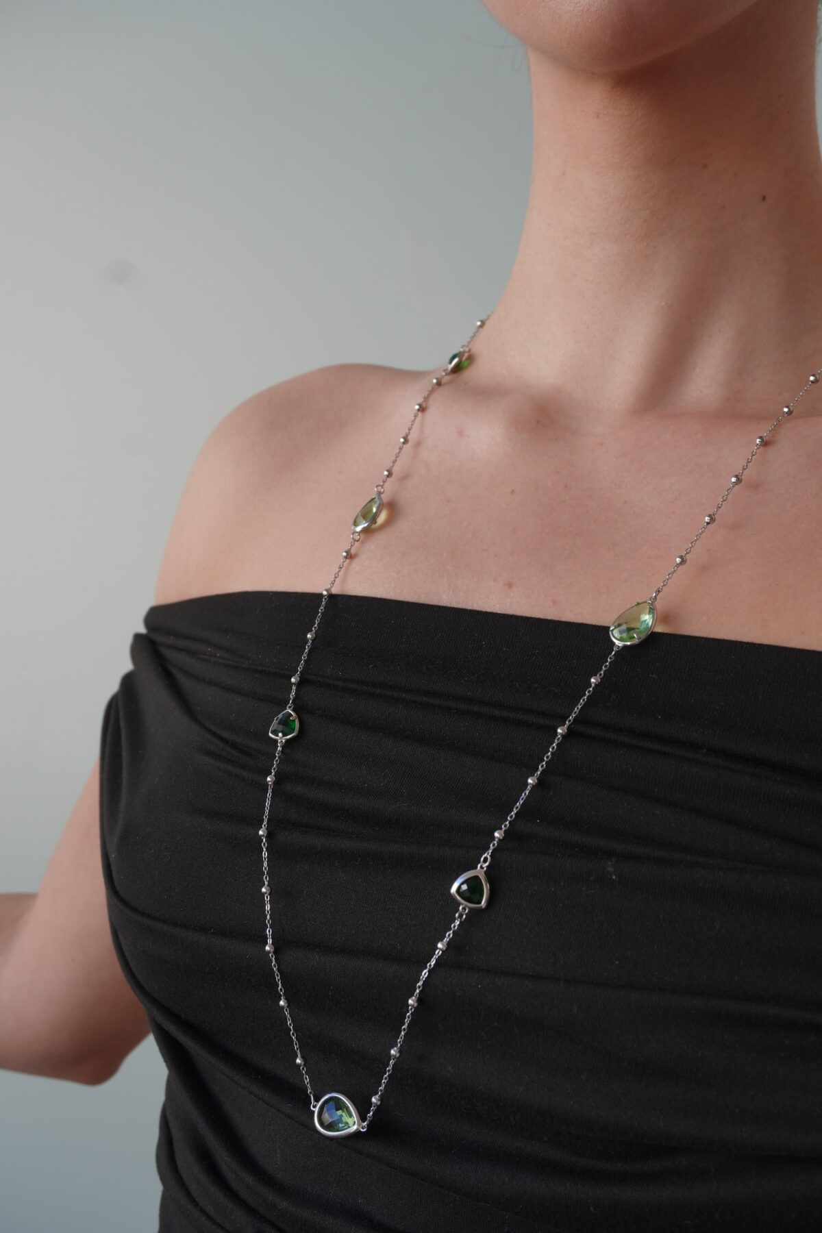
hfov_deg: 30.8
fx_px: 1490
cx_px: 411
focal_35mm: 44
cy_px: 616
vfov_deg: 45.0
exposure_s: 1/40
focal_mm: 29
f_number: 8
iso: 80
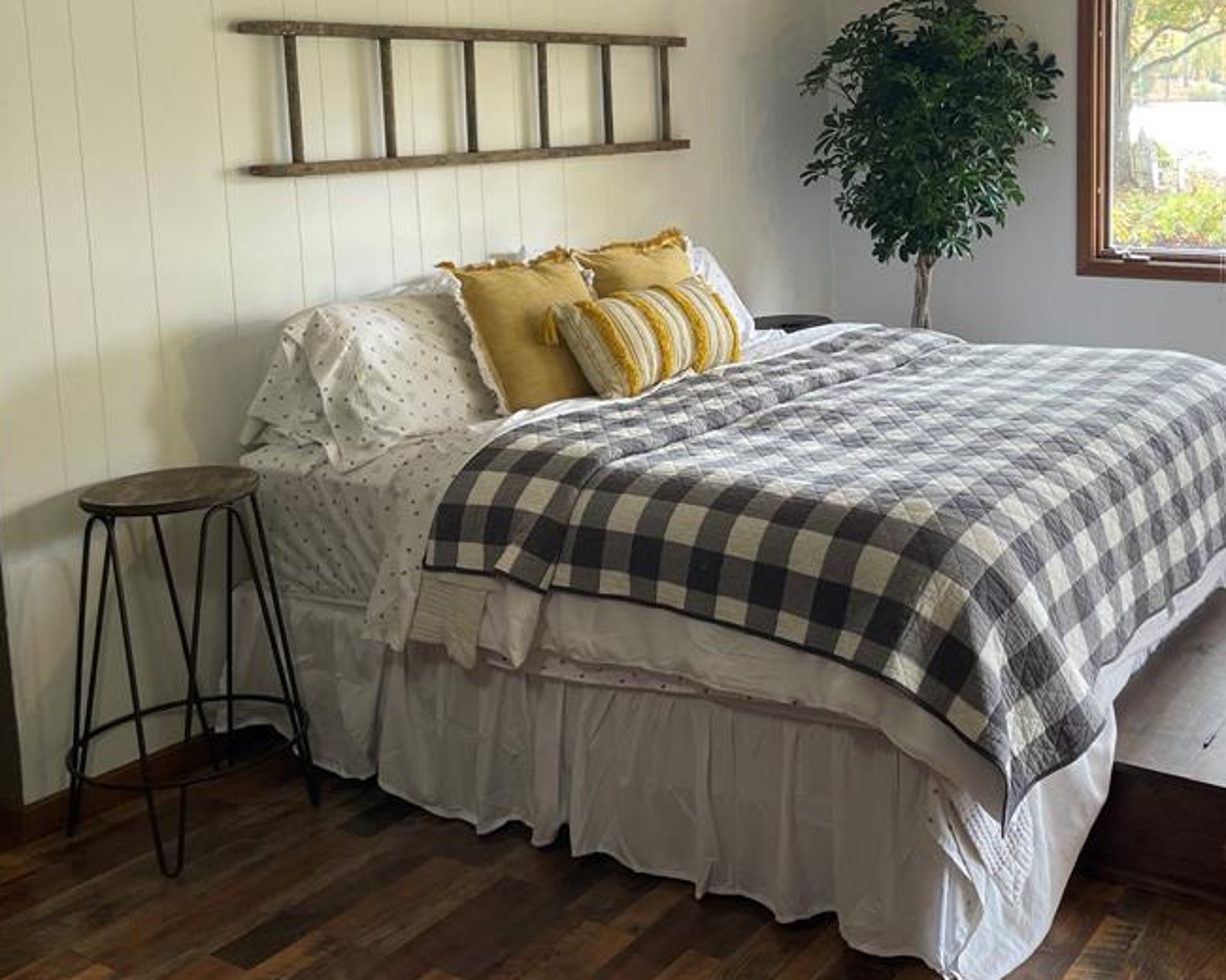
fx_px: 1451
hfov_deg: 44.8
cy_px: 262
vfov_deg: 36.6
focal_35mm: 40
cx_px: 856
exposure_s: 1/60
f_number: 1.6
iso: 64
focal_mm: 4.2
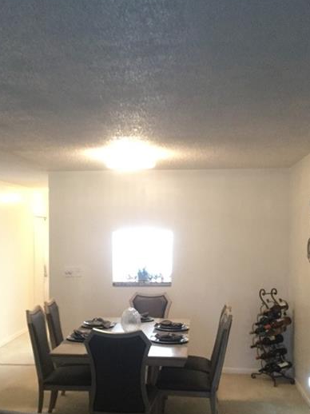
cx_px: 123
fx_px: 550
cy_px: 245
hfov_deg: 31.4
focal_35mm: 46
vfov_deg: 41.1
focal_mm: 3.3
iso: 200
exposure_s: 1/20
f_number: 2.4
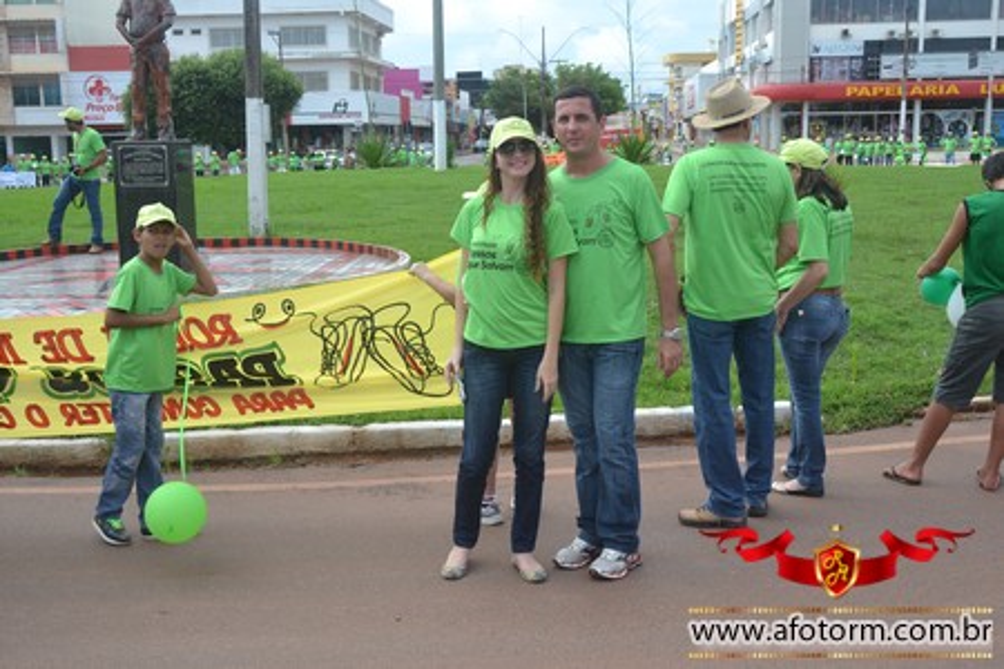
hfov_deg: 46.4
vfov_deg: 31.9
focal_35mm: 42
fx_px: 1171
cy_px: 334
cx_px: 502
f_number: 7.1
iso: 100
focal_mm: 28
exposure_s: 1/200
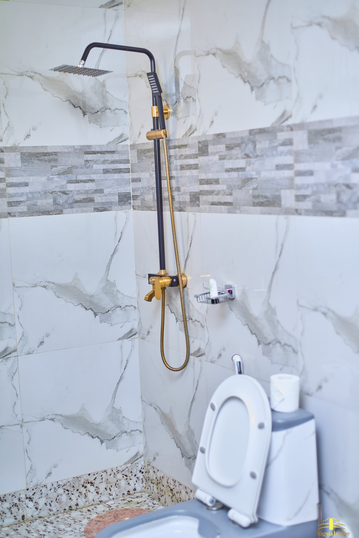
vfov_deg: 39.6
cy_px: 269
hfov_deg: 27.0
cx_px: 180
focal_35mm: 50
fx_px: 747
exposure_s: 1/125
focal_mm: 50
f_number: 2.5
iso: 200
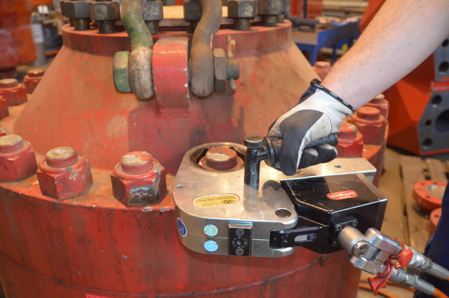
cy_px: 149
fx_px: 392
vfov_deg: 41.5
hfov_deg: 59.6
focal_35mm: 32
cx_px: 224
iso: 800
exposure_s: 1/60
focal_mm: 21
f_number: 3.8
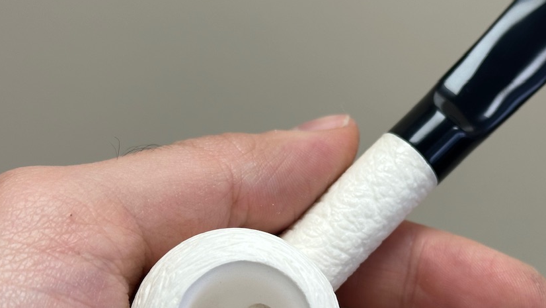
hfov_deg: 26.1
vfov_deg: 14.9
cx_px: 329
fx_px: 1173
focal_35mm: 81
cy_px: 214
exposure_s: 1/121
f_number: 1.78
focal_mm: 6.86
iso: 64
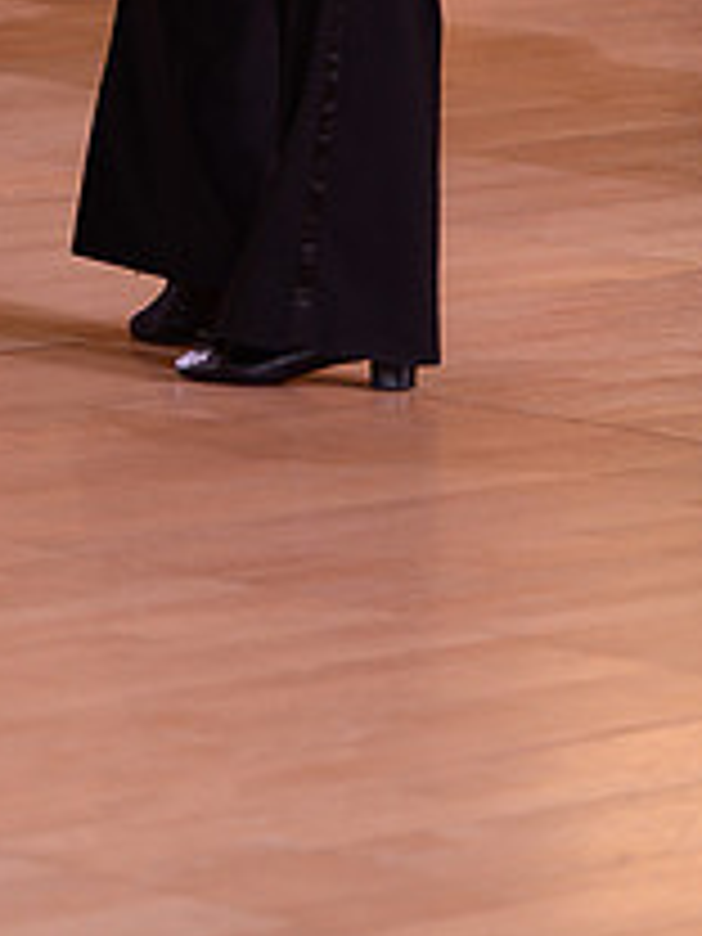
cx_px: -20
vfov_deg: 5.4
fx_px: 9788
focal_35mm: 362
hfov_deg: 4.1
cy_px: -360
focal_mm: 135
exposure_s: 1/250
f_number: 3.2
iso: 800
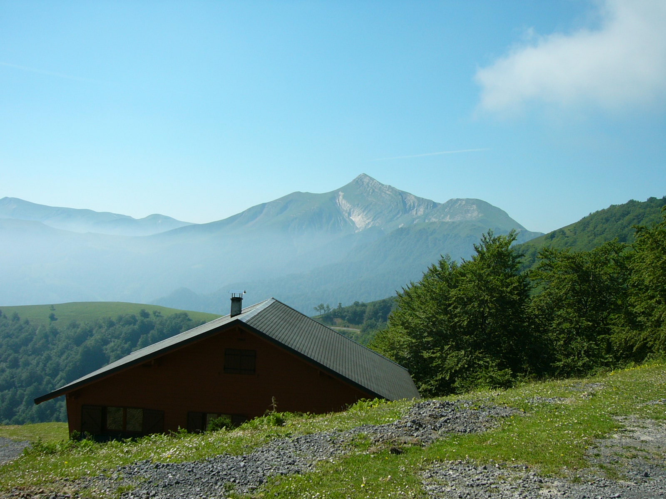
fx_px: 673
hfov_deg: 52.6
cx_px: 333
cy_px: 250
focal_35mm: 35
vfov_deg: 40.7
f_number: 8
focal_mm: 5.8
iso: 50
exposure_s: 1/160
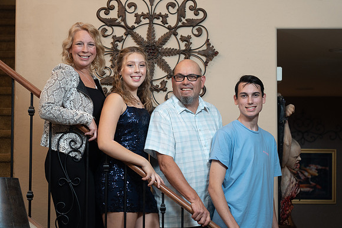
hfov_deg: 21.4
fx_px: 907
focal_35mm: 95
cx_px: 174
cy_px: 112
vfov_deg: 14.3
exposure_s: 1/50
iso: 1600
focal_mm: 94
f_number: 4
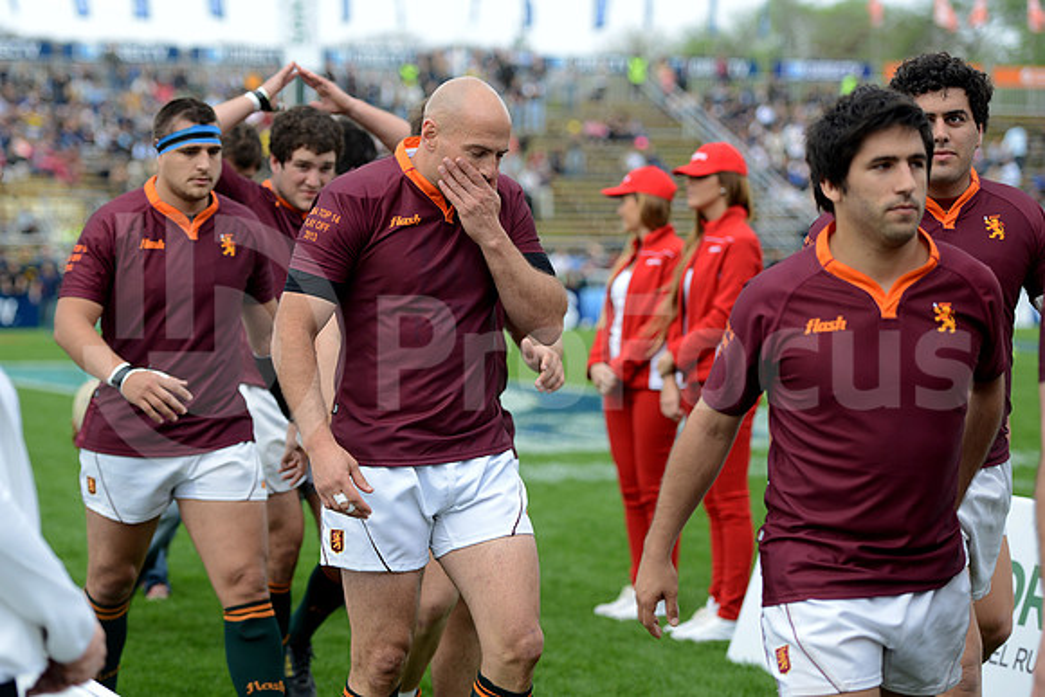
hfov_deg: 22.1
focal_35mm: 92
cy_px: 348
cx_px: 522
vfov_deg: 14.9
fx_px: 2671
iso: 250
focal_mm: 92
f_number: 2.8
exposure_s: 1/1000
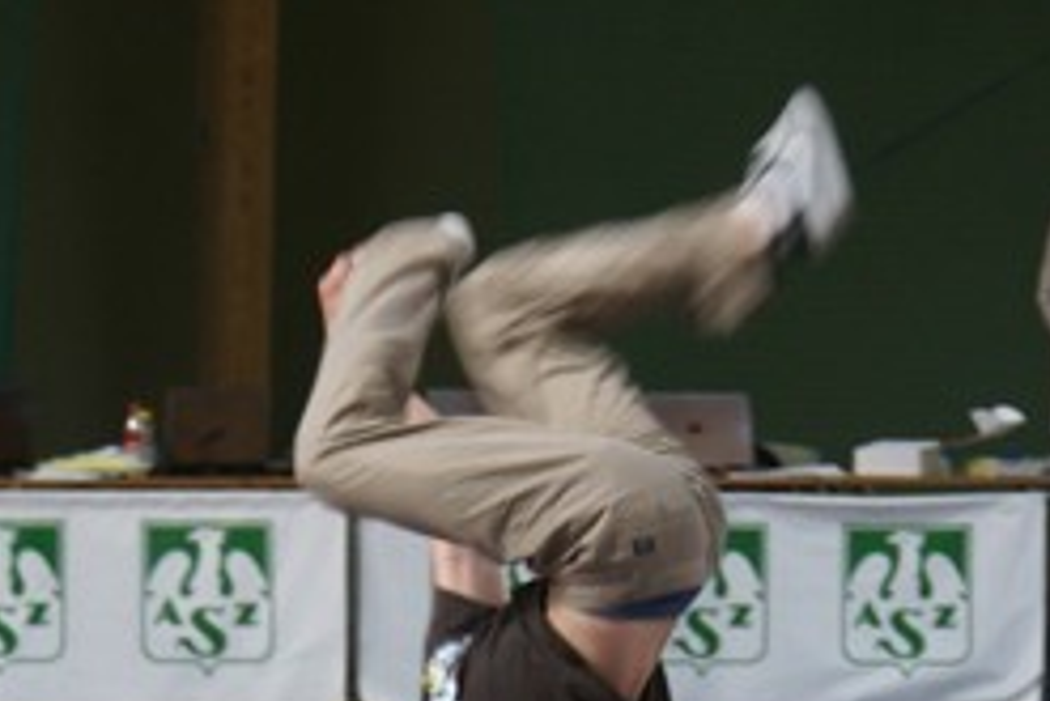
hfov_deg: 6.9
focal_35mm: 297
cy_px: 803
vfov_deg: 4.6
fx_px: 8667
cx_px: 591
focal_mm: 70
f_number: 5.6
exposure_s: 1/40
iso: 200
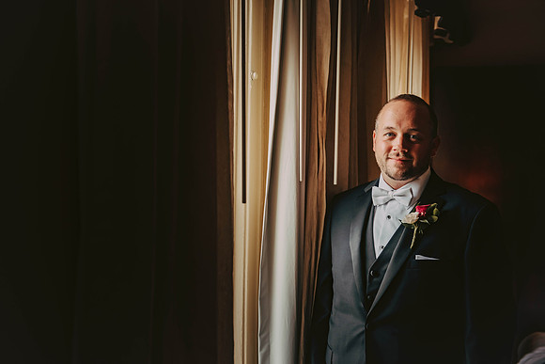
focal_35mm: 52
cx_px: 272
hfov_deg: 38.2
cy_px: 182
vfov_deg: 26.0
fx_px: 787
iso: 640
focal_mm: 52
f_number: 3.5
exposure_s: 1/250
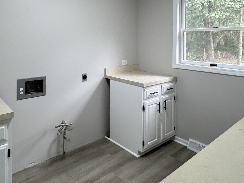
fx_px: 197
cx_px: 107
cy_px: 41
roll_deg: -0.9
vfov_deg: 47.5
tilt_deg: -1.0
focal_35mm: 28
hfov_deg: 63.2
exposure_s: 1/120
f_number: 2.2
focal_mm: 2.22
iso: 200
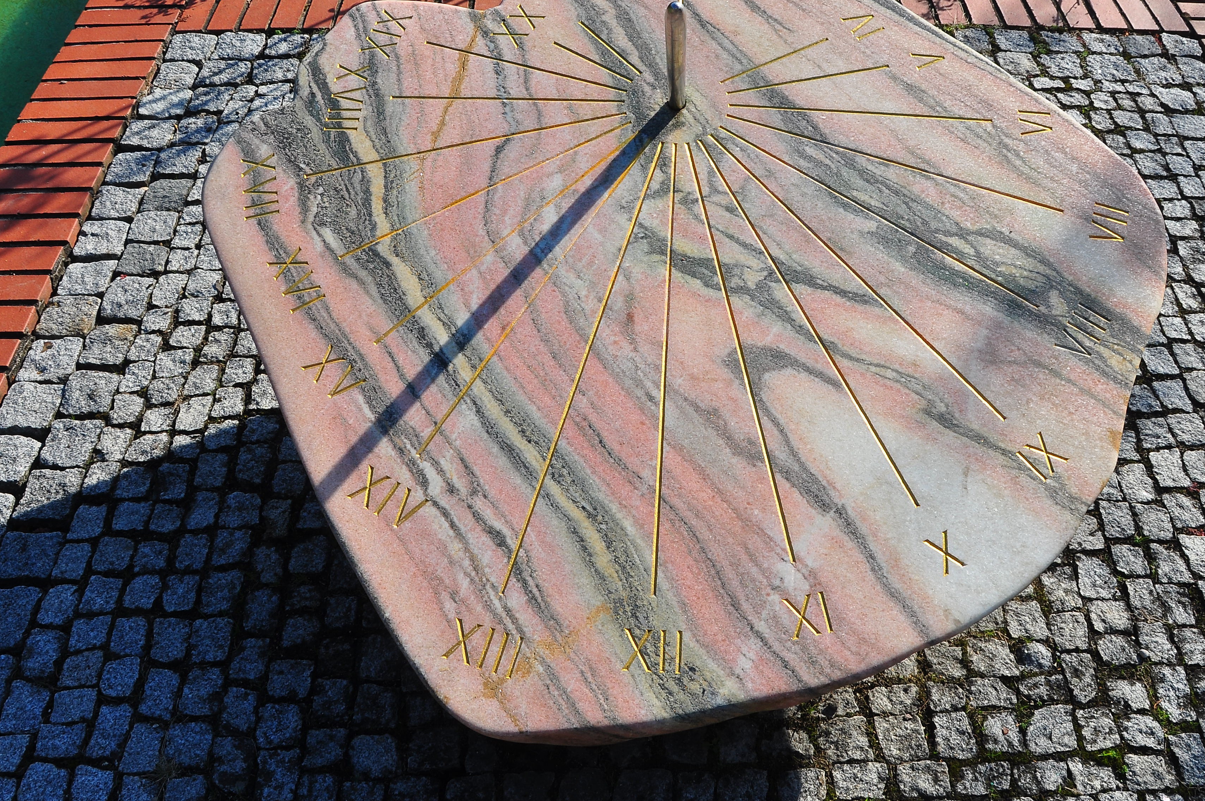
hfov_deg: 55.8
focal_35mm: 34
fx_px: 1137
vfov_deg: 38.7
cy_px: 327
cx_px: 639
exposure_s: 1/160
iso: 200
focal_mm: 18
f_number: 11
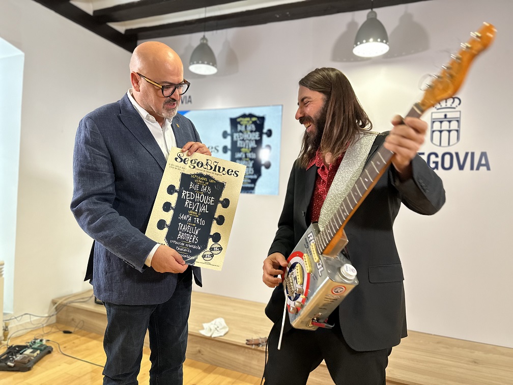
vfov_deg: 56.8
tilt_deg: +0.8
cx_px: 256
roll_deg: -3.0
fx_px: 356
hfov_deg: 71.6
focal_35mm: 24
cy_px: 192
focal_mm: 6.86
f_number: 1.78
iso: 200
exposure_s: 1/100
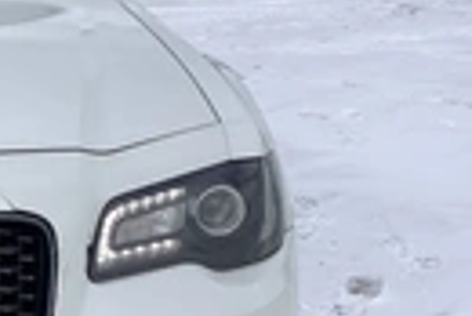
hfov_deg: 18.6
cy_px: 189
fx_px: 1299
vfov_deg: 13.9
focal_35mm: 99
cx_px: -196
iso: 25
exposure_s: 1/2469
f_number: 2.4
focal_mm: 3.3
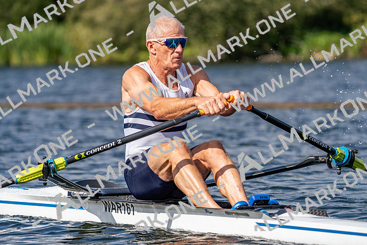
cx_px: 184
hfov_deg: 6.9
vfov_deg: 4.6
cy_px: 122
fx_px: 3039
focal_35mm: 298
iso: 160
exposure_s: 1/1600
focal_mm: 298
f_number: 5.6
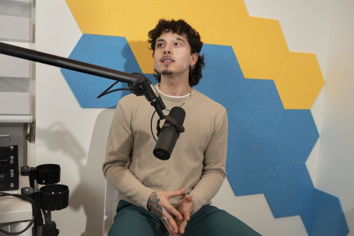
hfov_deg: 54.4
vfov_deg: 37.9
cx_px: 177
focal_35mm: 35
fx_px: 344
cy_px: 118
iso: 160
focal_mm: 35
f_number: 3.5
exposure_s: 1/200
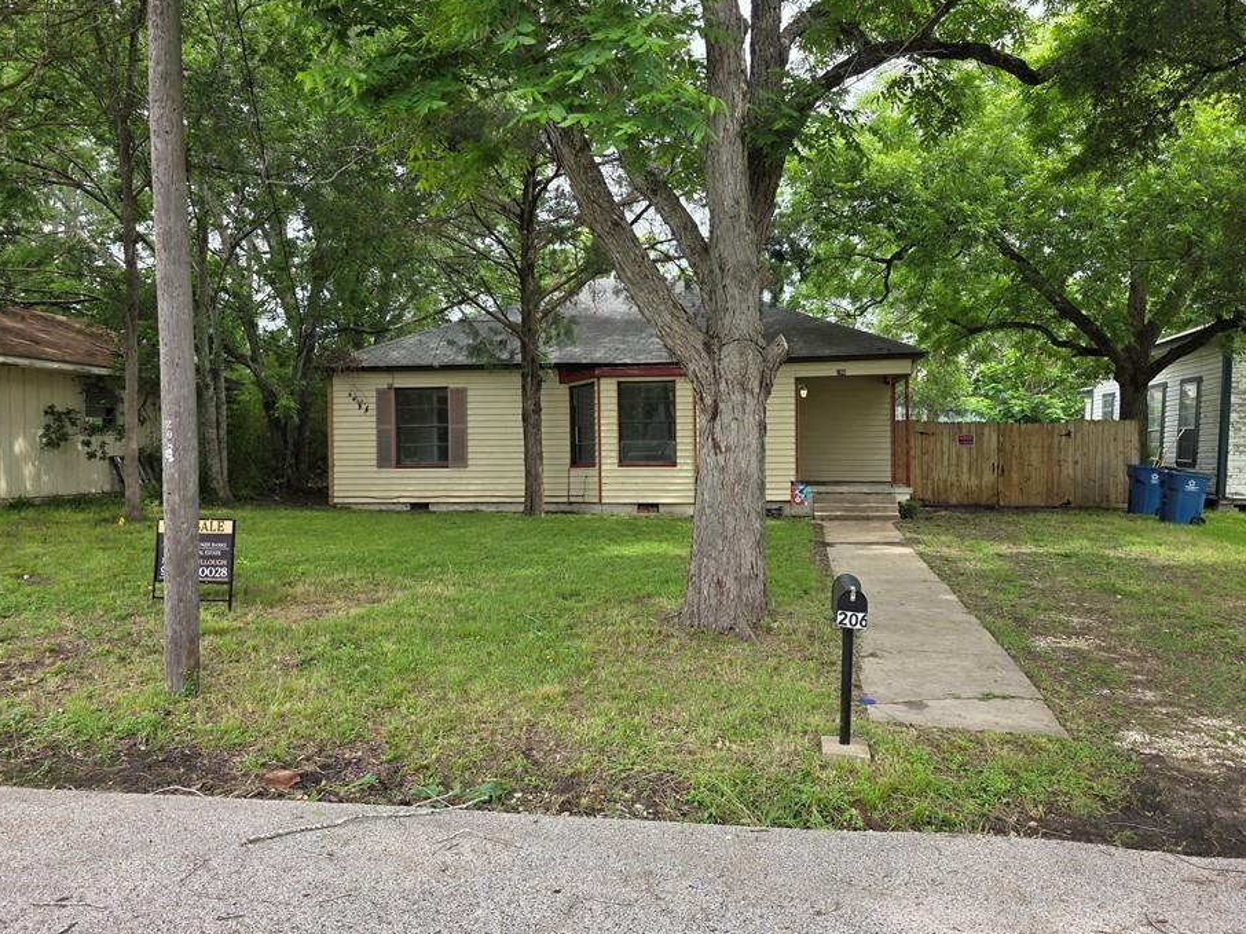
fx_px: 936
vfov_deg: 53.0
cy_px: 457
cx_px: 666
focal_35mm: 26
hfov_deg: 67.2
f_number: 1.7
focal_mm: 6.3
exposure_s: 1/359
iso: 32
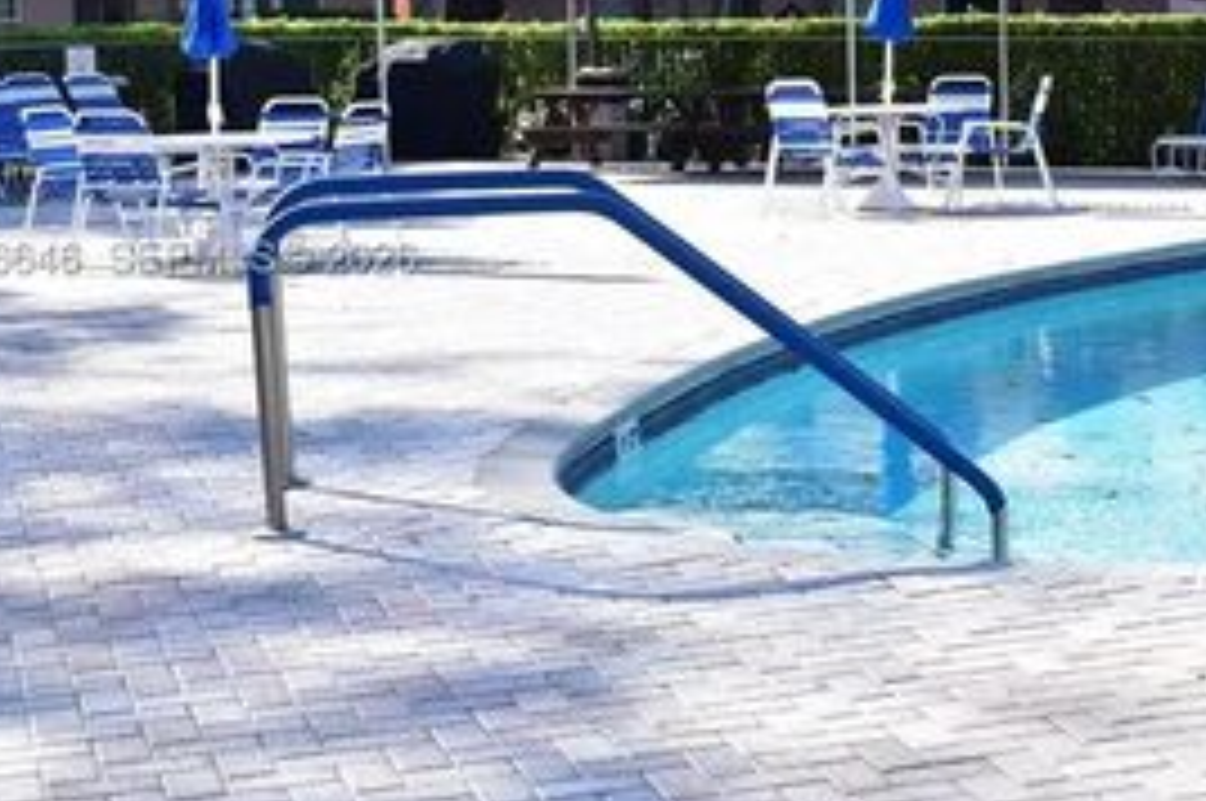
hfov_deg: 22.5
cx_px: 1296
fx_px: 2877
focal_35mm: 86
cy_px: 261
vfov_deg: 15.8
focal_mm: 24
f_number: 6.3
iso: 100
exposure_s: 1/160
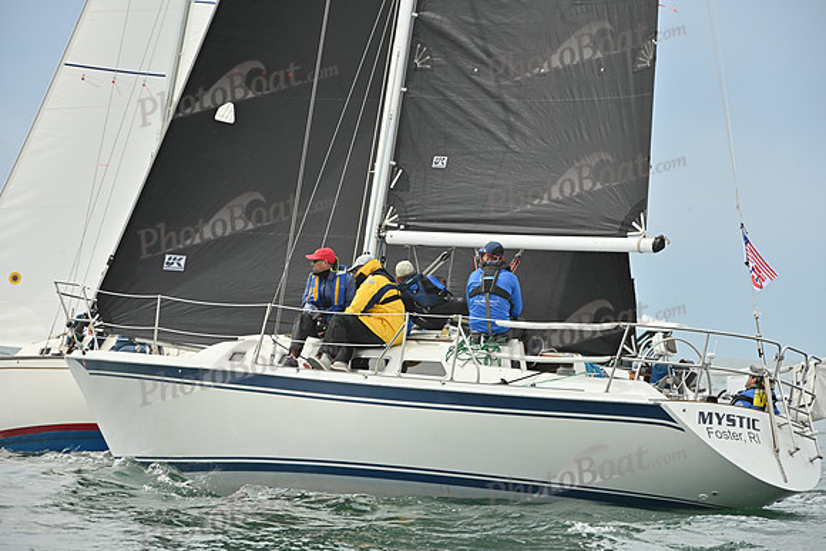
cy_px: 276
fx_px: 4590
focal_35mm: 200
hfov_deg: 10.3
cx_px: 413
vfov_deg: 6.9
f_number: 11
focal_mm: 200
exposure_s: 1/800
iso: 320
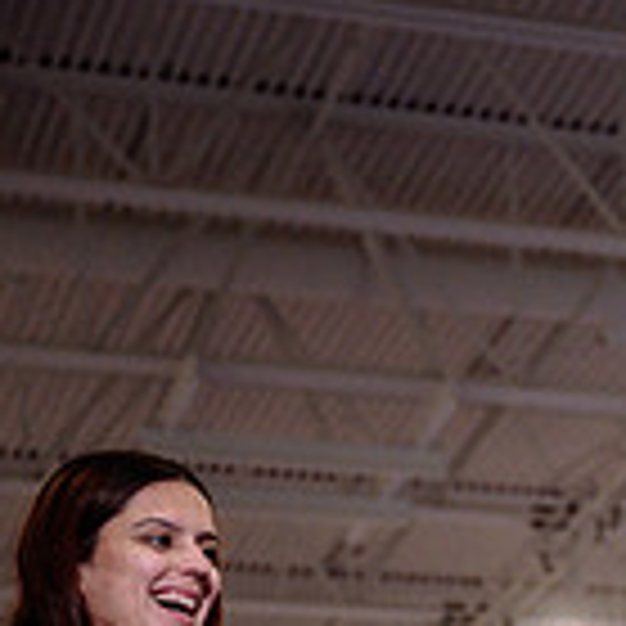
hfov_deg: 9.9
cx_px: 1252
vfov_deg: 10.4
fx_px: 3335
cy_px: 867
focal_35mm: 163
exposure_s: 1/400
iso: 1600
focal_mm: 46
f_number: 3.5
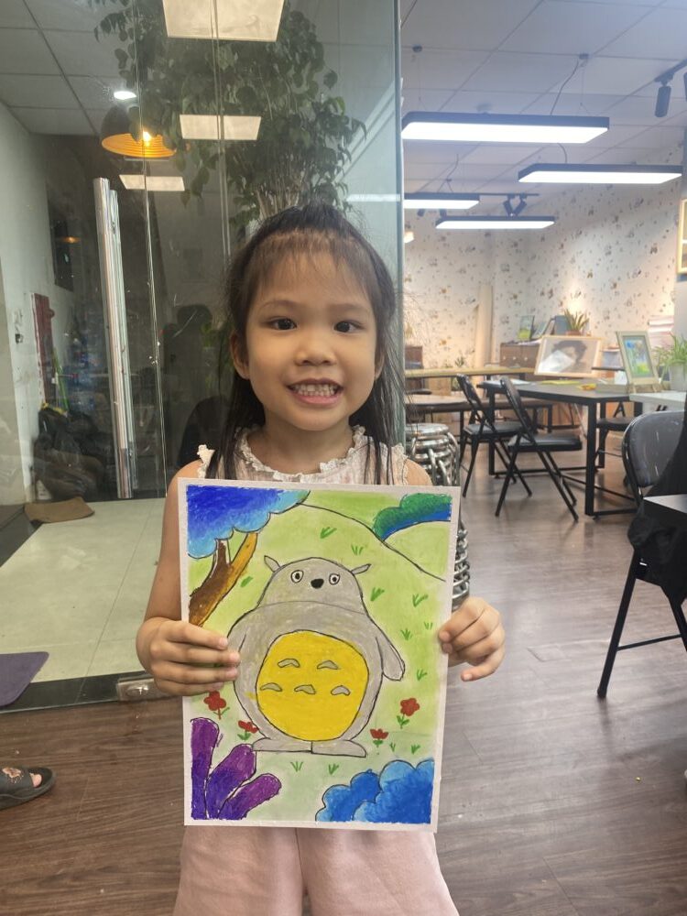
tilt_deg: -8.7
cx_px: 344
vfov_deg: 67.3
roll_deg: +1.8
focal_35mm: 26
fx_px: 688
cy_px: 458
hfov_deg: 53.1
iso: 80
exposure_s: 1/100
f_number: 1.8
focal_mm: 4.25
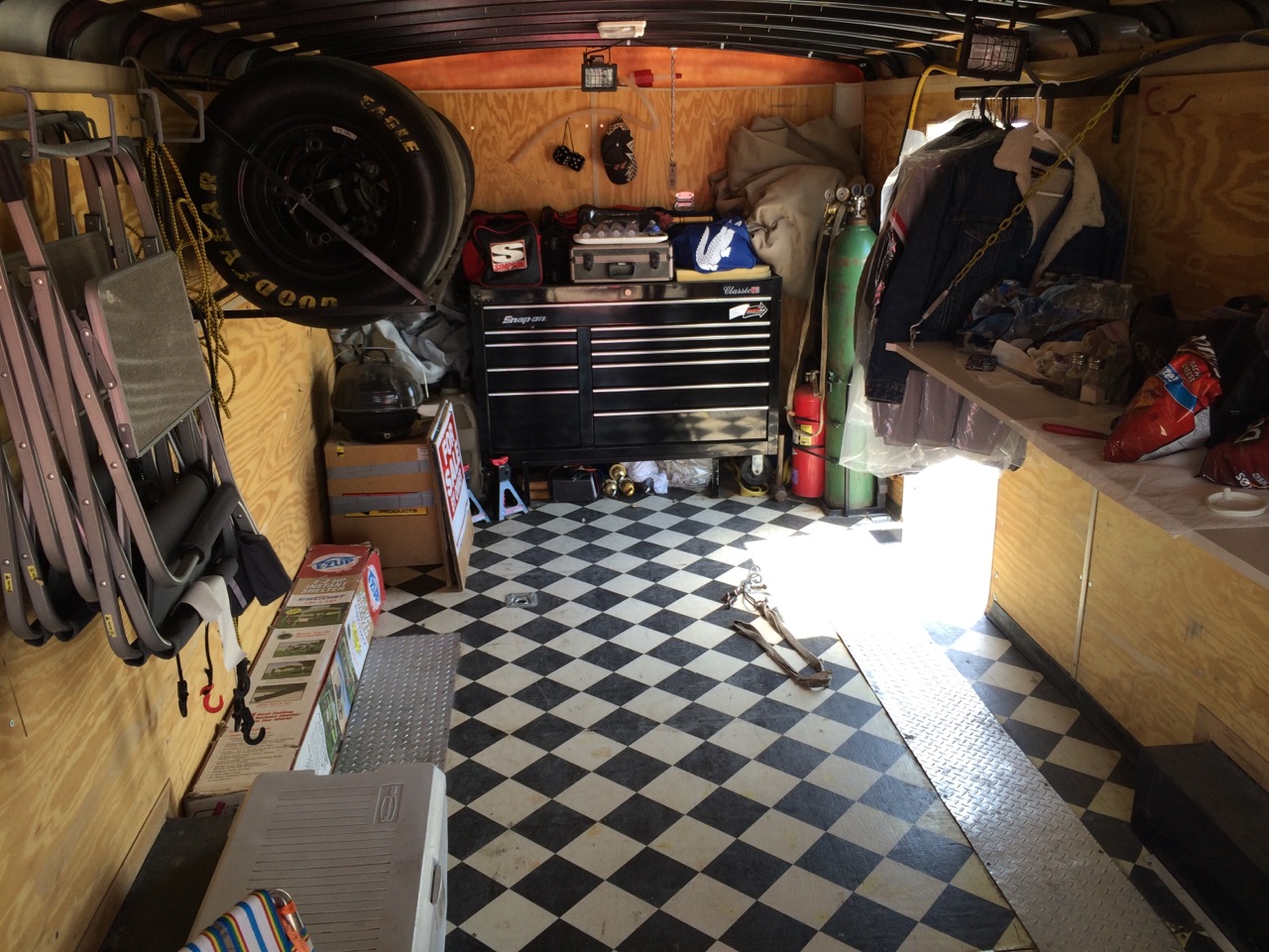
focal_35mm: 30
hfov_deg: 60.0
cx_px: 634
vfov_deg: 46.8
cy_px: 476
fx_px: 1100
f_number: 2.2
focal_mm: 4.12
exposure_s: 1/120
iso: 50
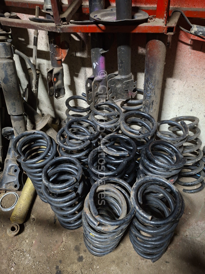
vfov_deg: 73.9
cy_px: 137
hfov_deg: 58.9
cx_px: 102
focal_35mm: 23
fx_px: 182
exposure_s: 1/20
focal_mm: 5.54
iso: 800
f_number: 1.8
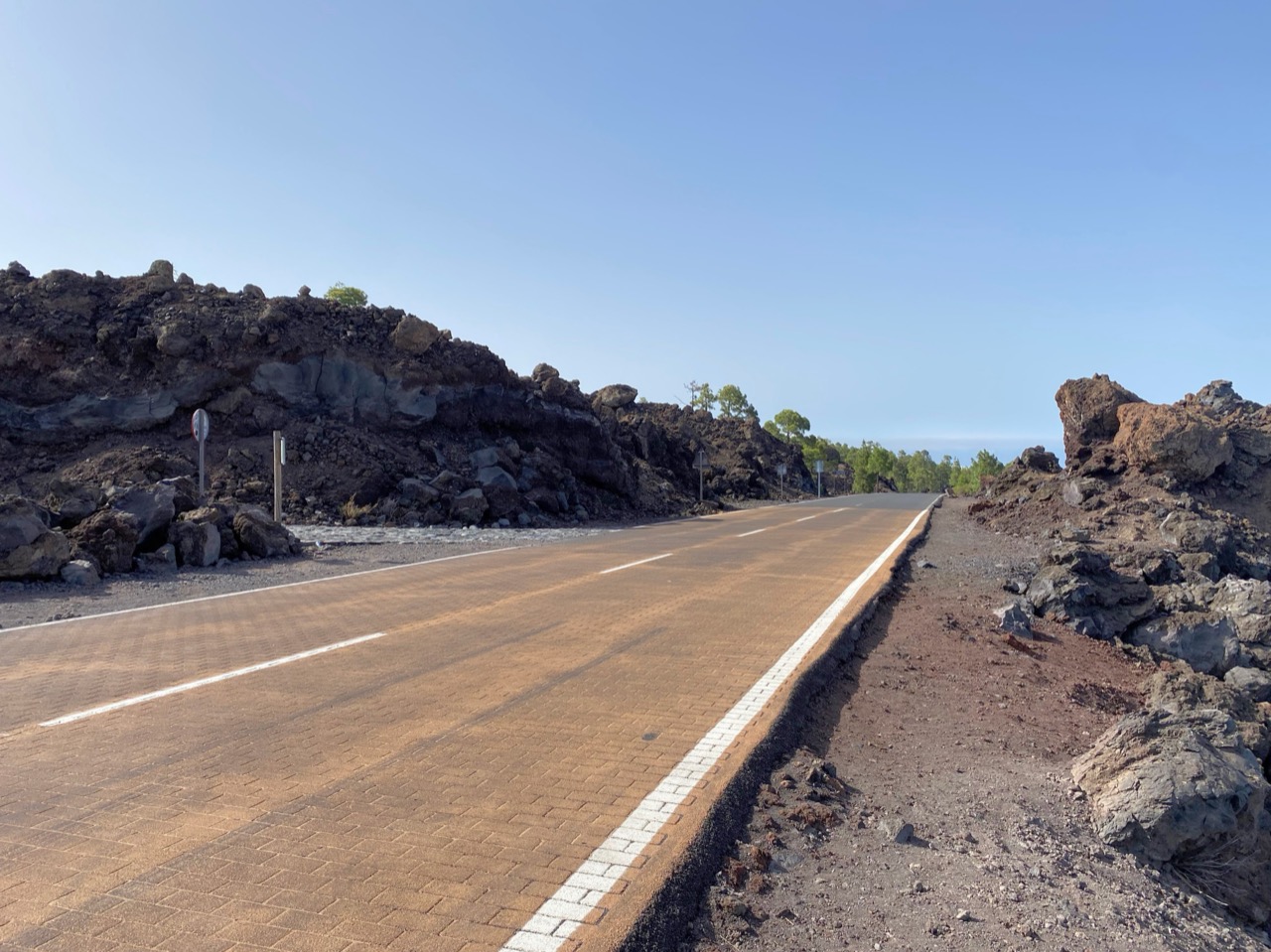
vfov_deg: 53.0
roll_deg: -0.5
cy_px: 476
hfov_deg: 67.3
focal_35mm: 26
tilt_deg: -3.4
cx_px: 636
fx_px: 954
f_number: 1.8
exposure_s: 1/3125
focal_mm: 4.25
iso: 32
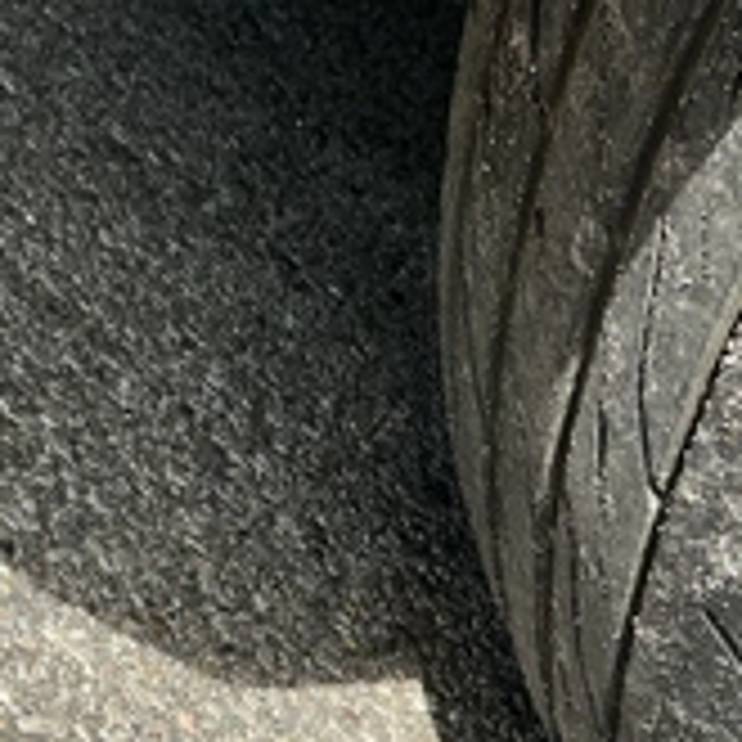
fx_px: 1455
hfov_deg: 28.3
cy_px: 549
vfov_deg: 28.2
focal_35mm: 60
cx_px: 526
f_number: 1.8
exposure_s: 1/691
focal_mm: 3
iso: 25
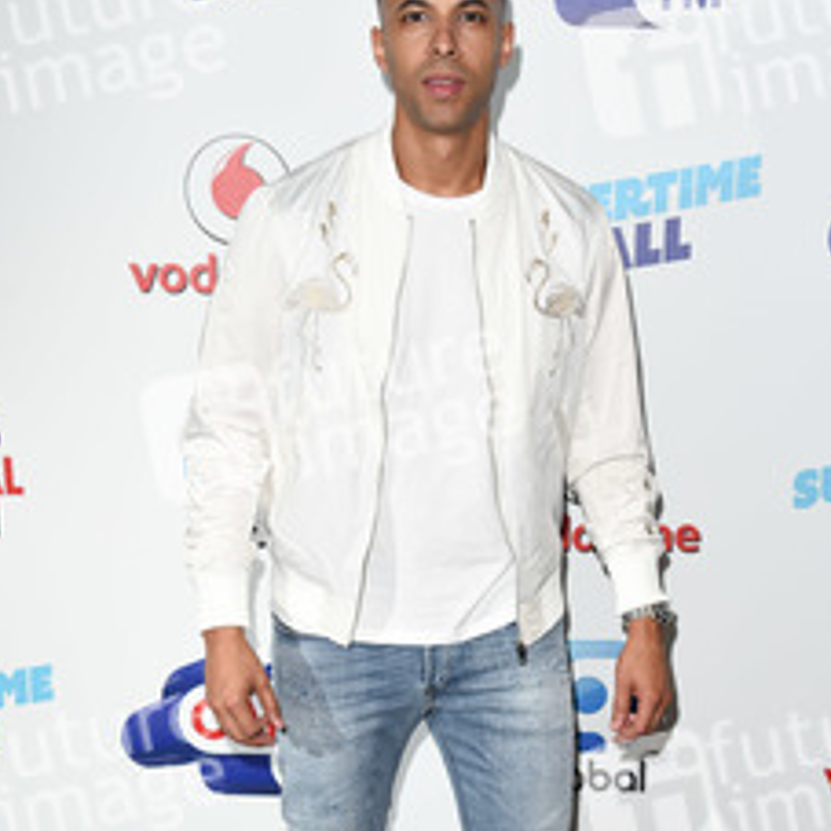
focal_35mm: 72
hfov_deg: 24.0
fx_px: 1956
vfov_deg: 23.8
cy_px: 600
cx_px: 437
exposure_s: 1/250
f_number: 5.6
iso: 800
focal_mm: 48
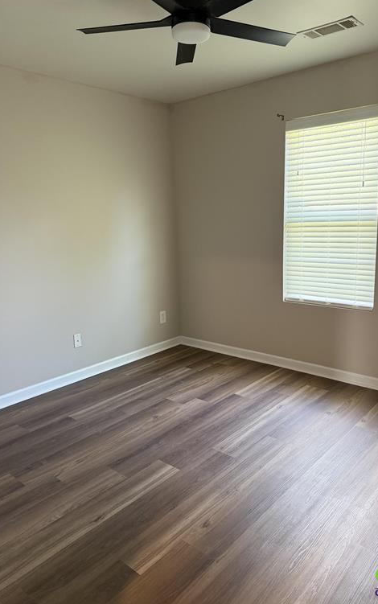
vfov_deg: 70.4
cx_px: 202
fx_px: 428
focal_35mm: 26
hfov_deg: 47.6
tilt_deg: -11.7
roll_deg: +1.7
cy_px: 302
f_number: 1.78
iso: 320
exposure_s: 1/60
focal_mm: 6.76
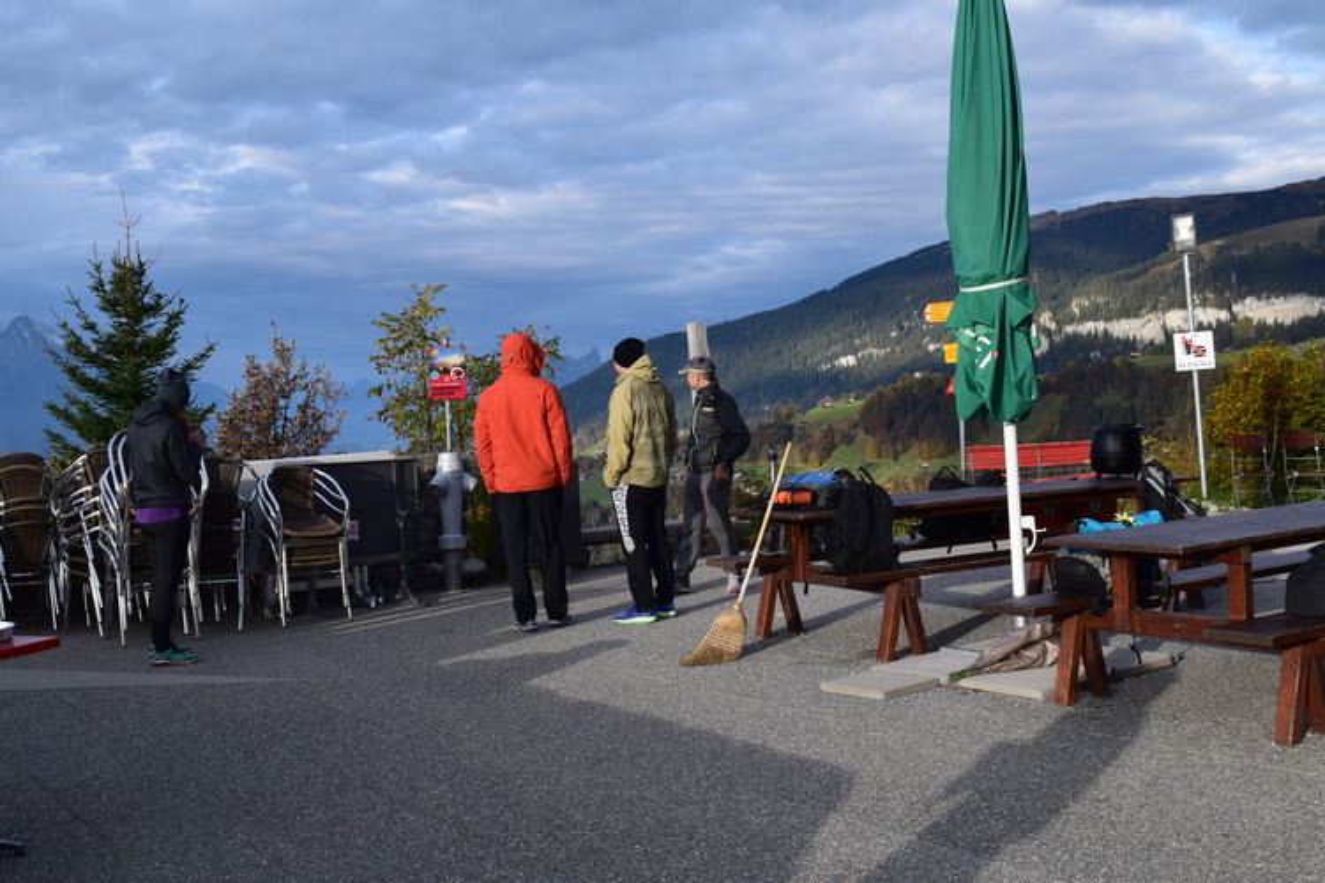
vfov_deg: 30.8
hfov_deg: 45.0
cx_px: 662
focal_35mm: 44
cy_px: 442
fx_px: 1601
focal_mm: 29
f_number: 10
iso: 400
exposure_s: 1/320
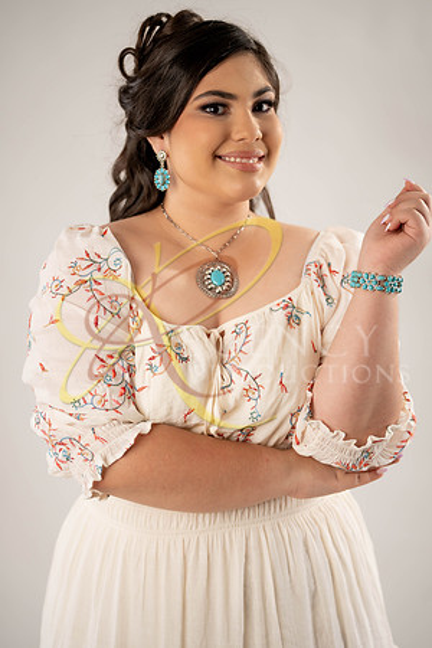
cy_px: 324
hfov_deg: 20.6
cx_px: 216
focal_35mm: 66
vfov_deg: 30.5
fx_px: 1188
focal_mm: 66
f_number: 2.5
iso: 250
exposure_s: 1/400
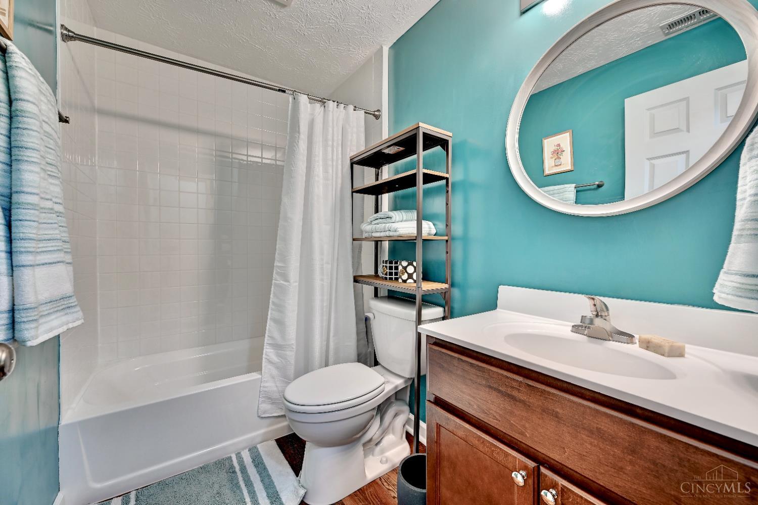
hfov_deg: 104.3
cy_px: 252
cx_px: 379
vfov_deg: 81.2
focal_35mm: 14
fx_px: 295
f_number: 8
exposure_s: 1/2.5
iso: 250
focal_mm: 14
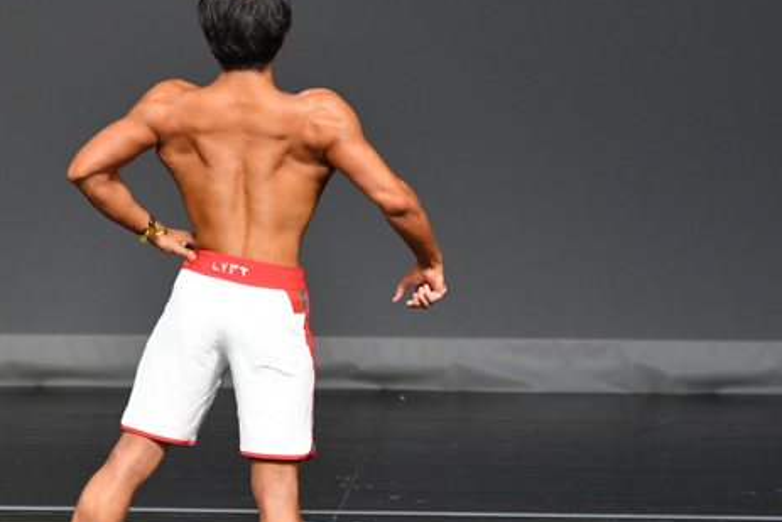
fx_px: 12537
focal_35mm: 577
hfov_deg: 3.6
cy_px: 333
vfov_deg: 2.4
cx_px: 288
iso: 2800
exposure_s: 1/400
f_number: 5.6
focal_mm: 230
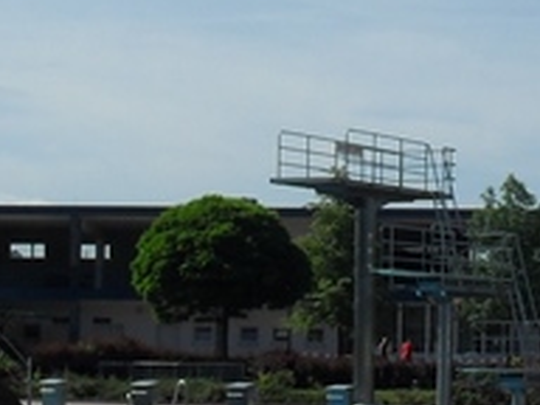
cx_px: 596
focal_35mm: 146
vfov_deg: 10.2
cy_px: 225
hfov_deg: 13.3
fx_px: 2278
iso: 100
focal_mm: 6.3
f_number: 8.4
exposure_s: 1/350
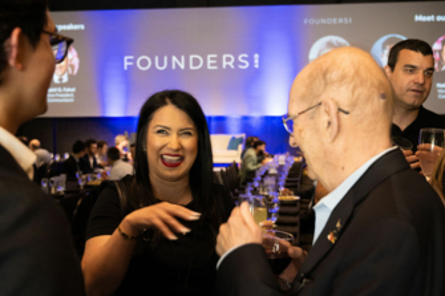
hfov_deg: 45.4
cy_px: 146
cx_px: 251
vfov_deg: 31.2
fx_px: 531
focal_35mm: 43
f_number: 4
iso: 2000
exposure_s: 1/100
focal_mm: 36
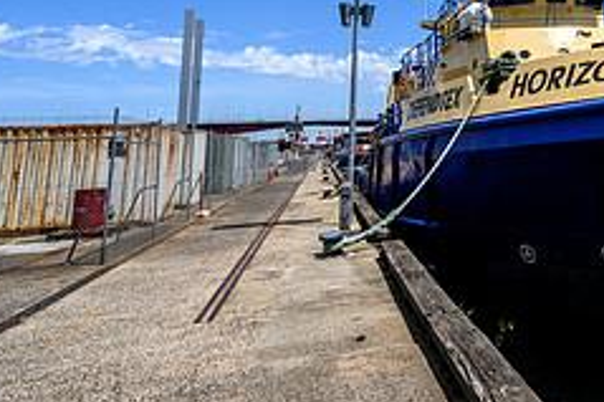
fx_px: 570
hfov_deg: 48.2
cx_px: 574
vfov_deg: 36.0
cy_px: 27
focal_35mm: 34
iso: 64
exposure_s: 1/320
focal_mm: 14
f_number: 8
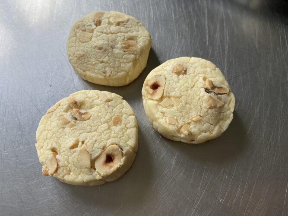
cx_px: 144
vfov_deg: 53.0
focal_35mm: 26
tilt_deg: -68.4
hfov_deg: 67.3
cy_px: 108
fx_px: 216
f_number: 1.8
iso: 125
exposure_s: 1/79
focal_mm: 4.25
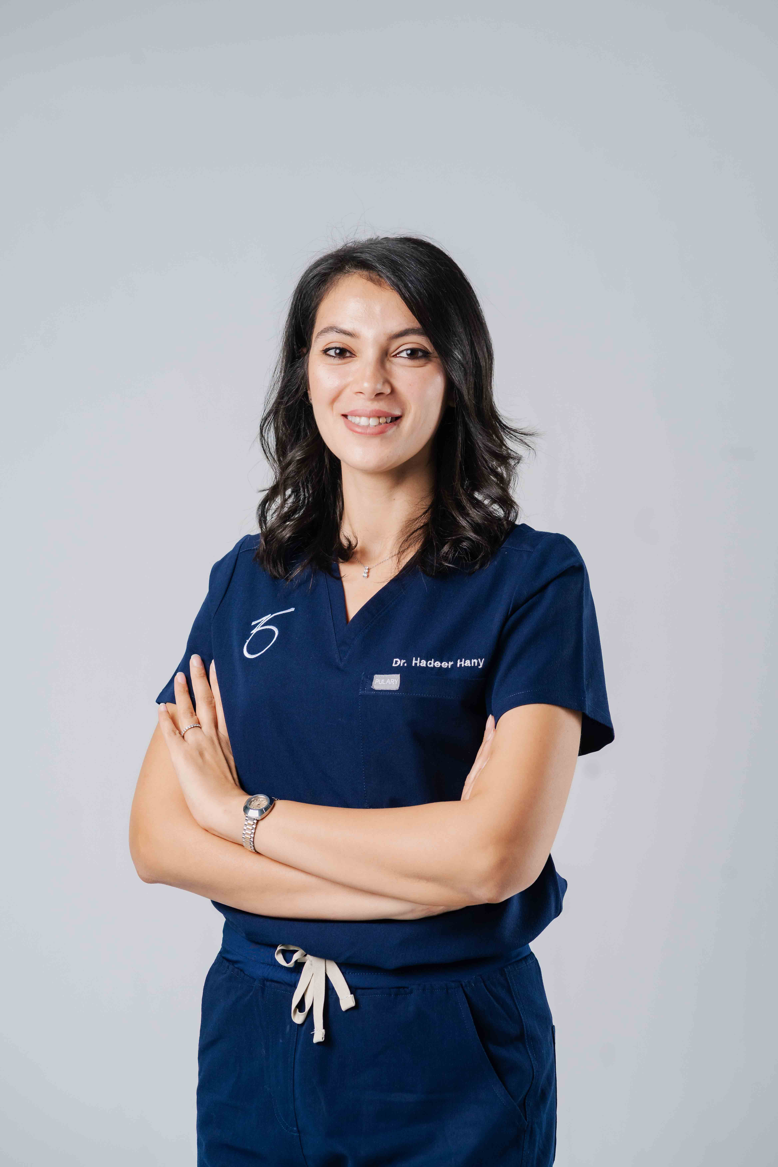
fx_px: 2755
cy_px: 584
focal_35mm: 85
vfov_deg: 23.9
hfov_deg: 16.1
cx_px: 389
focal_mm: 85
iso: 1000
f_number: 6.3
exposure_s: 1/250
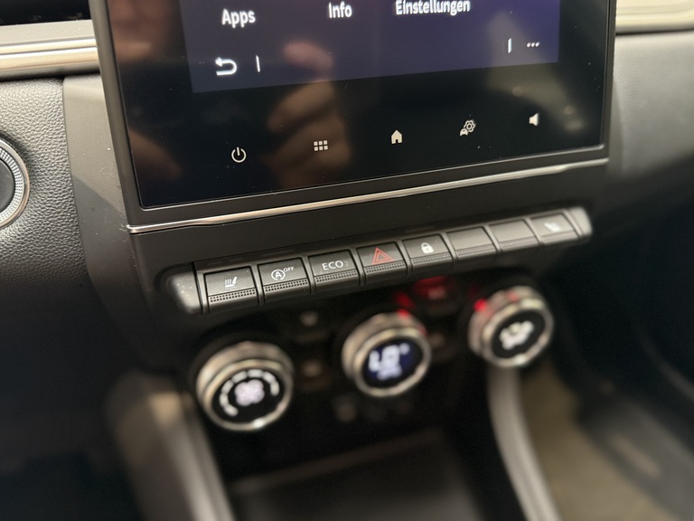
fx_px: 501
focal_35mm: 25
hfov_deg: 69.4
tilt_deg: -33.7
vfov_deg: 54.9
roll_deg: -0.9
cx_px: 339
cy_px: 251
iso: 400
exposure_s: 1/49
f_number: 1.78
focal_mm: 6.76
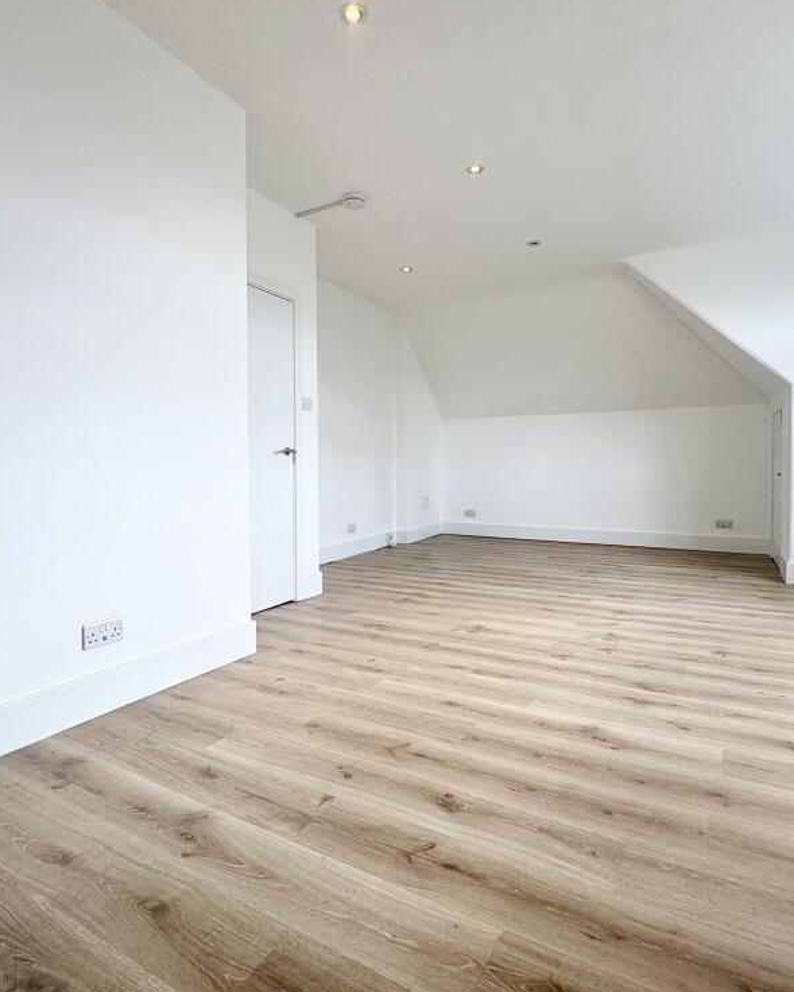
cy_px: 480
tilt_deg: -1.4
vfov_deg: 83.3
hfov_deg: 70.9
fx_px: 558
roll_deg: +0.0
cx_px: 396
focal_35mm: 19
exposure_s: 1/100
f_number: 2.2
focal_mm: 2.22
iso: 40
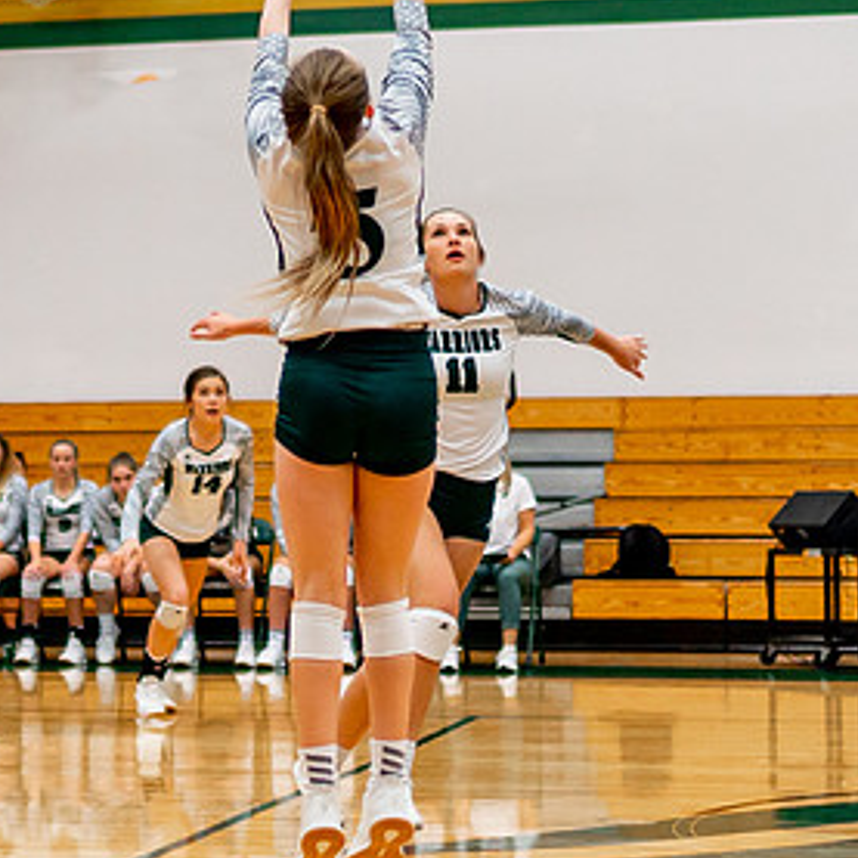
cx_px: 12
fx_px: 3421
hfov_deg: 14.1
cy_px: 306
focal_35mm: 122
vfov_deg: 14.3
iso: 800
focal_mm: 35
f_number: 1.4
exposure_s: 1/1250
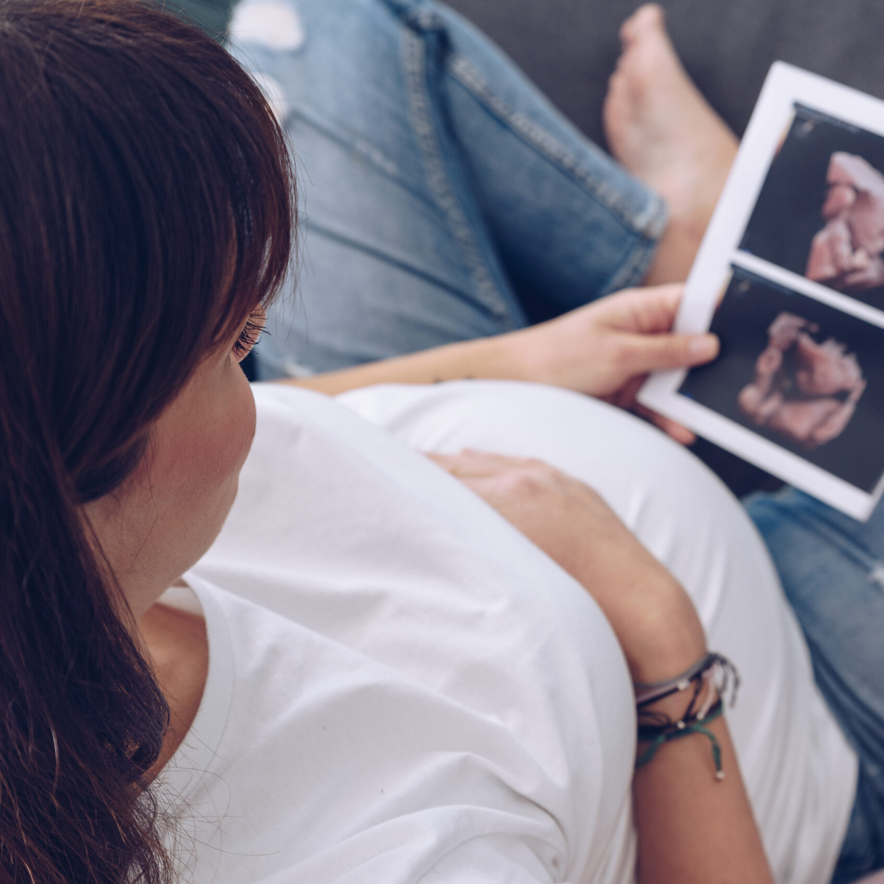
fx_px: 1878
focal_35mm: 65
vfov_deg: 26.5
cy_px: 384
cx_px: 482
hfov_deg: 26.5
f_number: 4.5
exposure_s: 1/50
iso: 500
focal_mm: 45
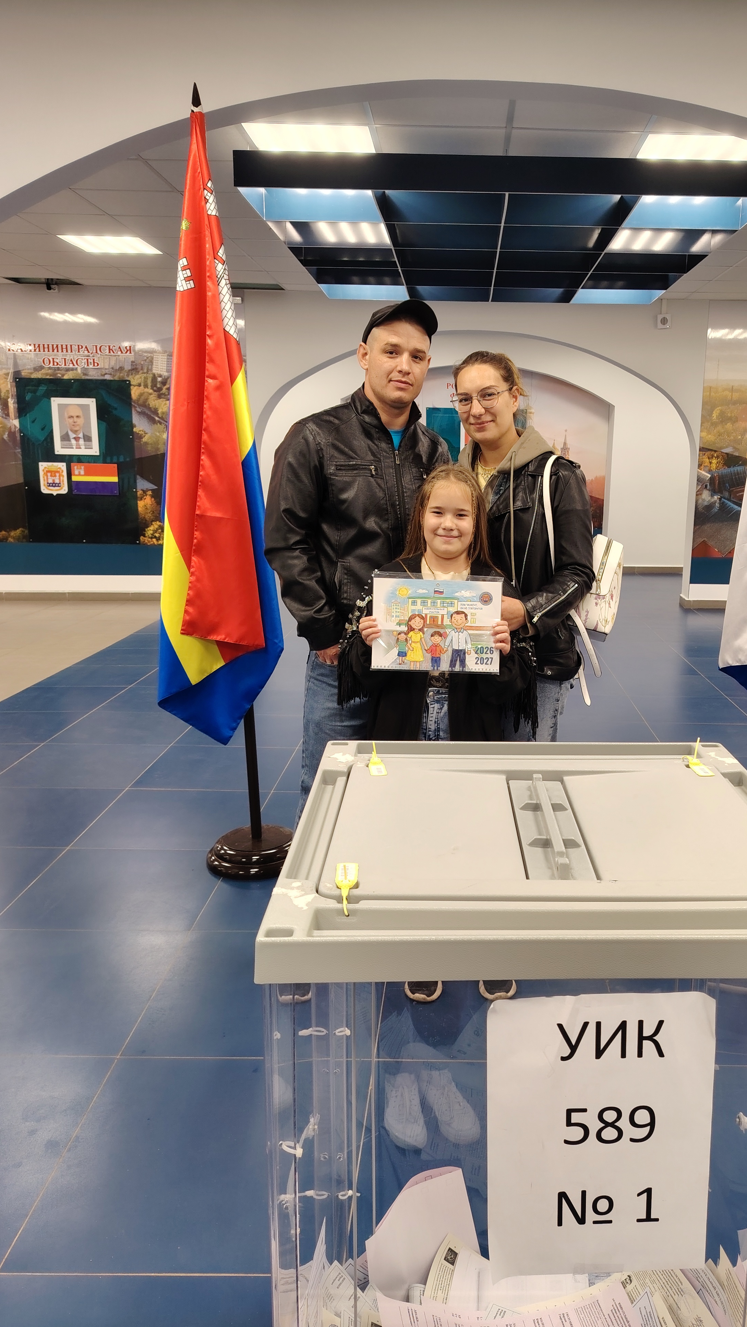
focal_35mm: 27
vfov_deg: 69.9
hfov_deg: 42.4
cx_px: 483
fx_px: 951
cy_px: 679
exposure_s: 1/33.3
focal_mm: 5.25
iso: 381
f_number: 1.75
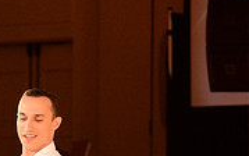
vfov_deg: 2.9
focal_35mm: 445
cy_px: 247
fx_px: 3021
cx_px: 29
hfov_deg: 4.7
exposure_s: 1/250
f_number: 5.6
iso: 4000
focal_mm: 135
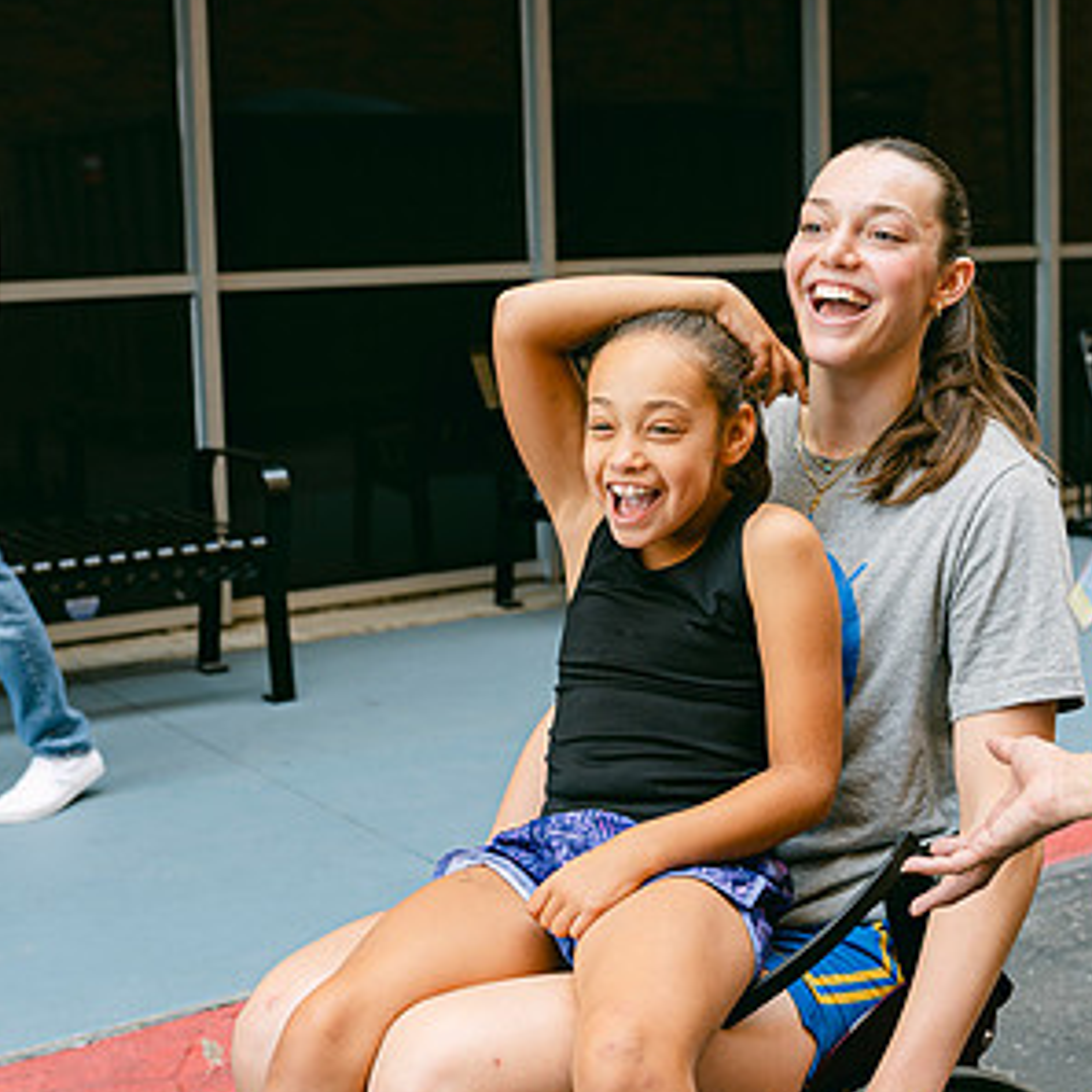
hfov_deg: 29.5
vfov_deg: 29.5
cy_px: 445
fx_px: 2070
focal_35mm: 58
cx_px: 621
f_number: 4
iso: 220
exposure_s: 1/125
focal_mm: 35
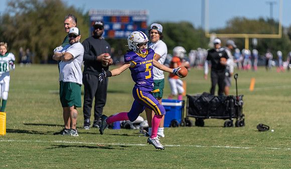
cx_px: 141
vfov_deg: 5.6
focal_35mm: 222
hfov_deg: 9.6
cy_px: 94
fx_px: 1726
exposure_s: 1/3200
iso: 100
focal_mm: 200
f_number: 2.8
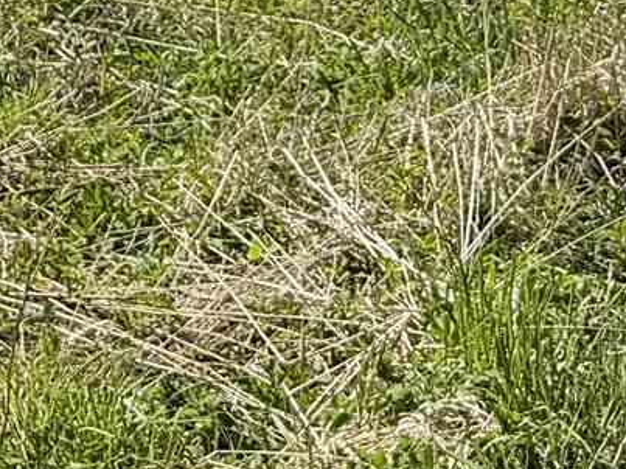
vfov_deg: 7.2
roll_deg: -0.1
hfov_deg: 10.2
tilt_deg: +5.2
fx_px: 3308
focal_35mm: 183
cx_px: -486
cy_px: -954
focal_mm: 6.76
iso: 80
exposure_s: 1/3279
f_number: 1.78
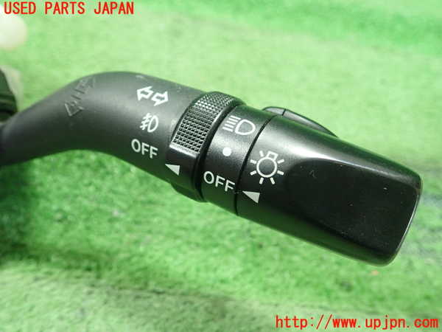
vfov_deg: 46.8
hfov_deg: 60.0
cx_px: 221
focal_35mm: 30
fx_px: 383
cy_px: 166
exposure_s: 1/125
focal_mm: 5.5
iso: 800
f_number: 2.3
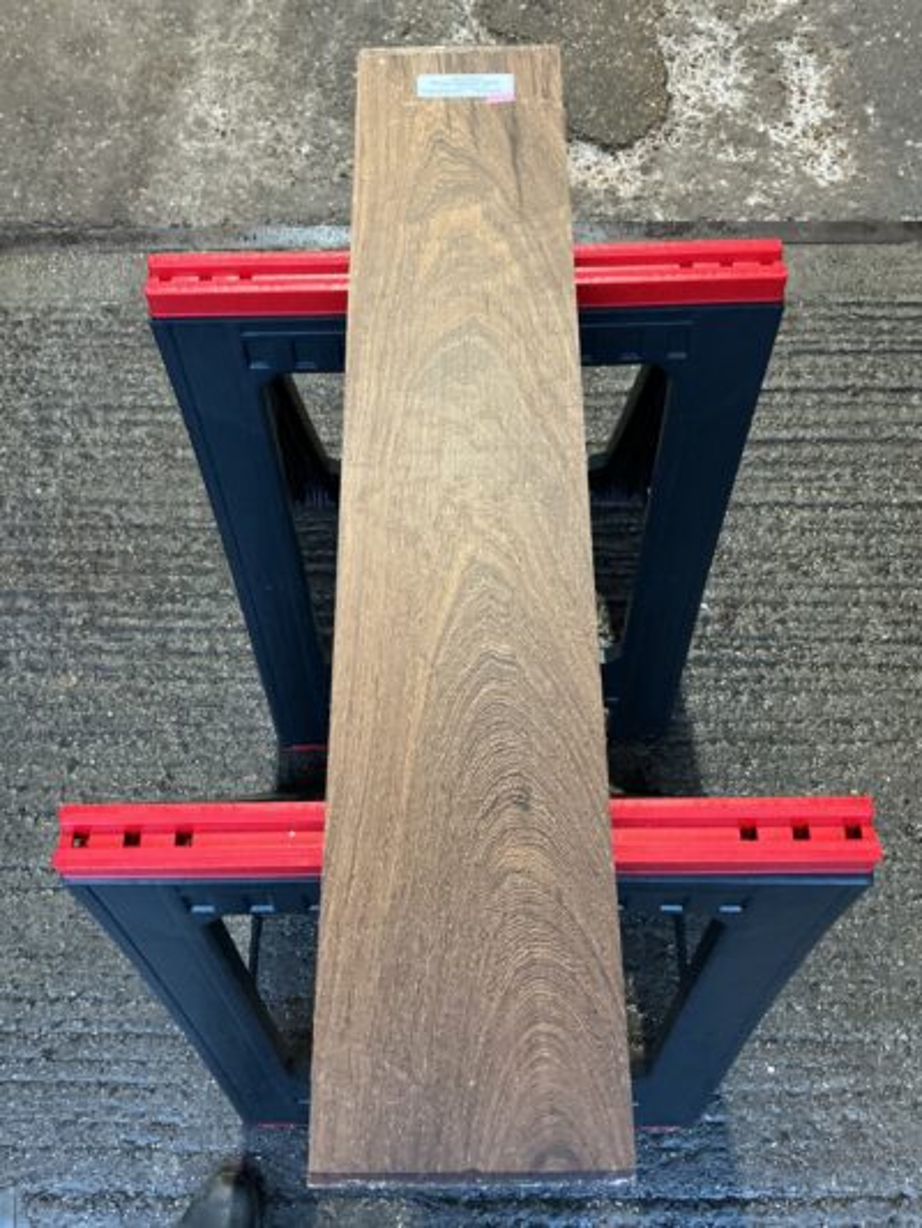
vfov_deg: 61.6
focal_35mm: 29
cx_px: 461
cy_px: 614
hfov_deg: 48.2
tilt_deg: -66.8
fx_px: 1029
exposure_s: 1/50
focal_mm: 3
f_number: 1.8
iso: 250
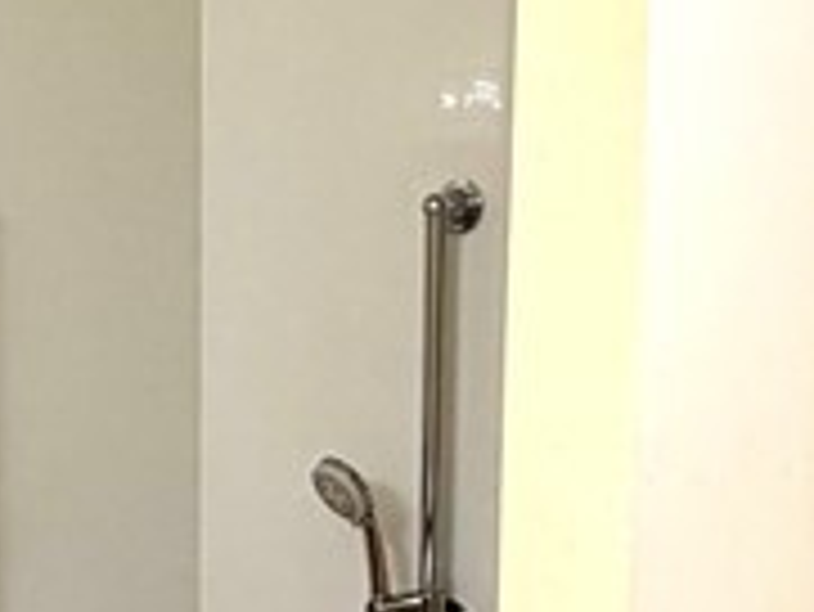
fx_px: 1859
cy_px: 558
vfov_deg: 18.4
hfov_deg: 23.8
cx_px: 36
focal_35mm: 79
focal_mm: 2.22
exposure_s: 1/60
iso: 200
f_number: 2.2
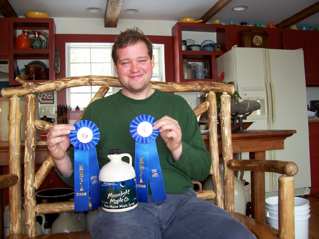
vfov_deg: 41.8
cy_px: 120
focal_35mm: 34
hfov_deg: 54.0
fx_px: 313
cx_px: 160
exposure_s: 1/64
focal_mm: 5.6
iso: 80
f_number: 2.7
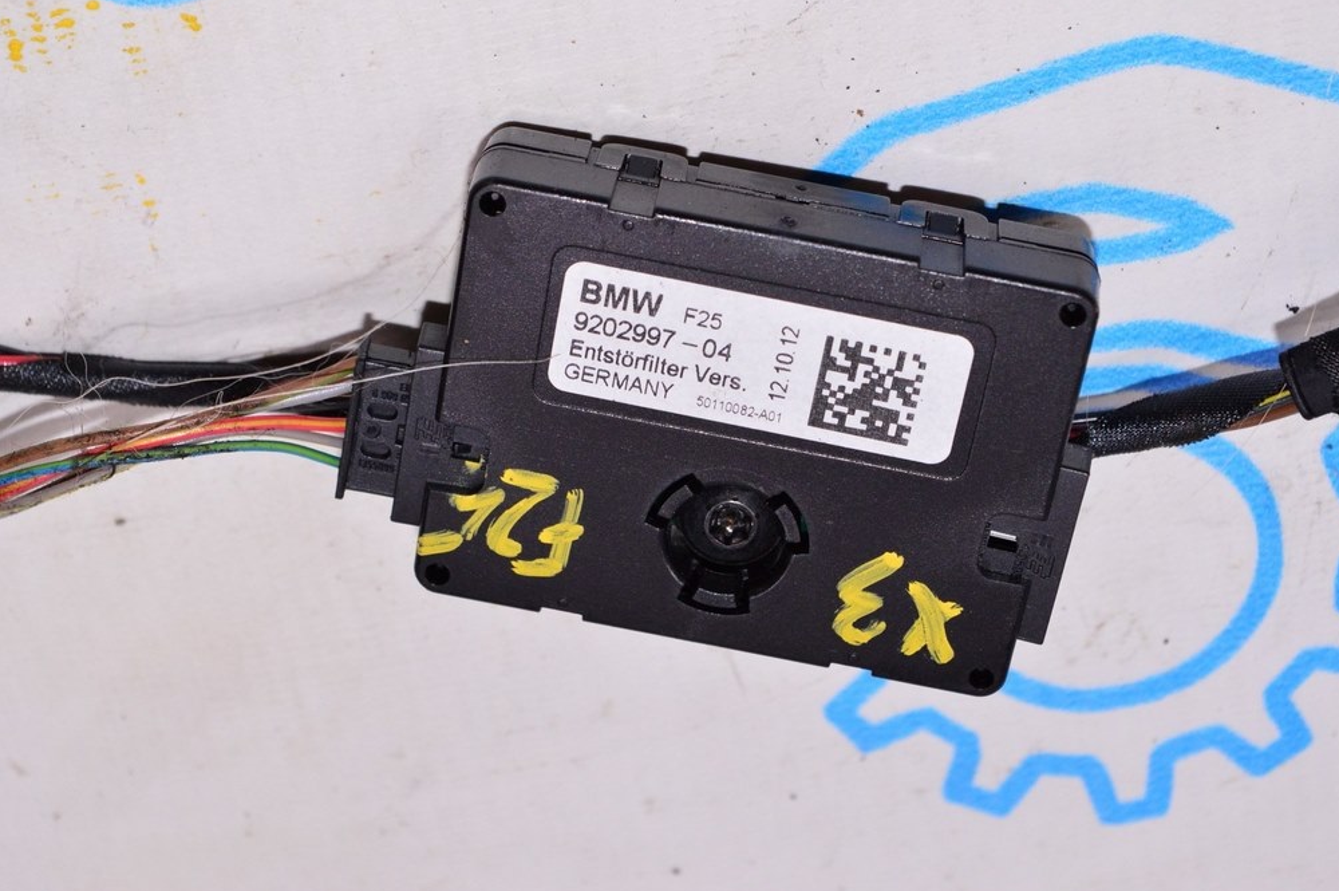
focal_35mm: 85
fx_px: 3141
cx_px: 663
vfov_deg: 16.1
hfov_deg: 24.1
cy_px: 444
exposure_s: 1/200
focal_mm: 55
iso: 1600
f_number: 8
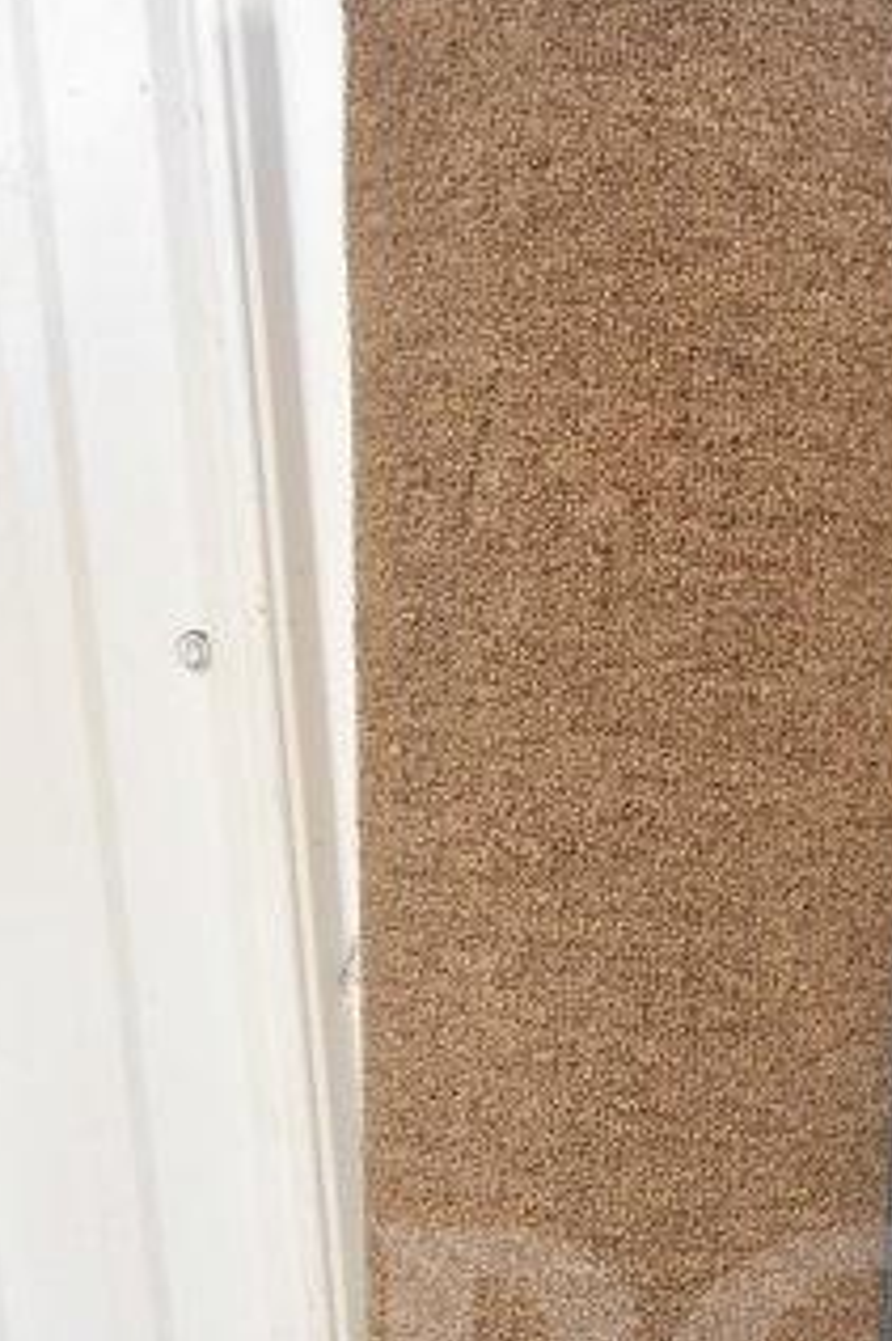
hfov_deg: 17.3
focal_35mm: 78
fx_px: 2902
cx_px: 748
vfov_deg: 23.9
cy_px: 1563
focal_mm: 18
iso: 1100
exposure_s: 1/30
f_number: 3.5
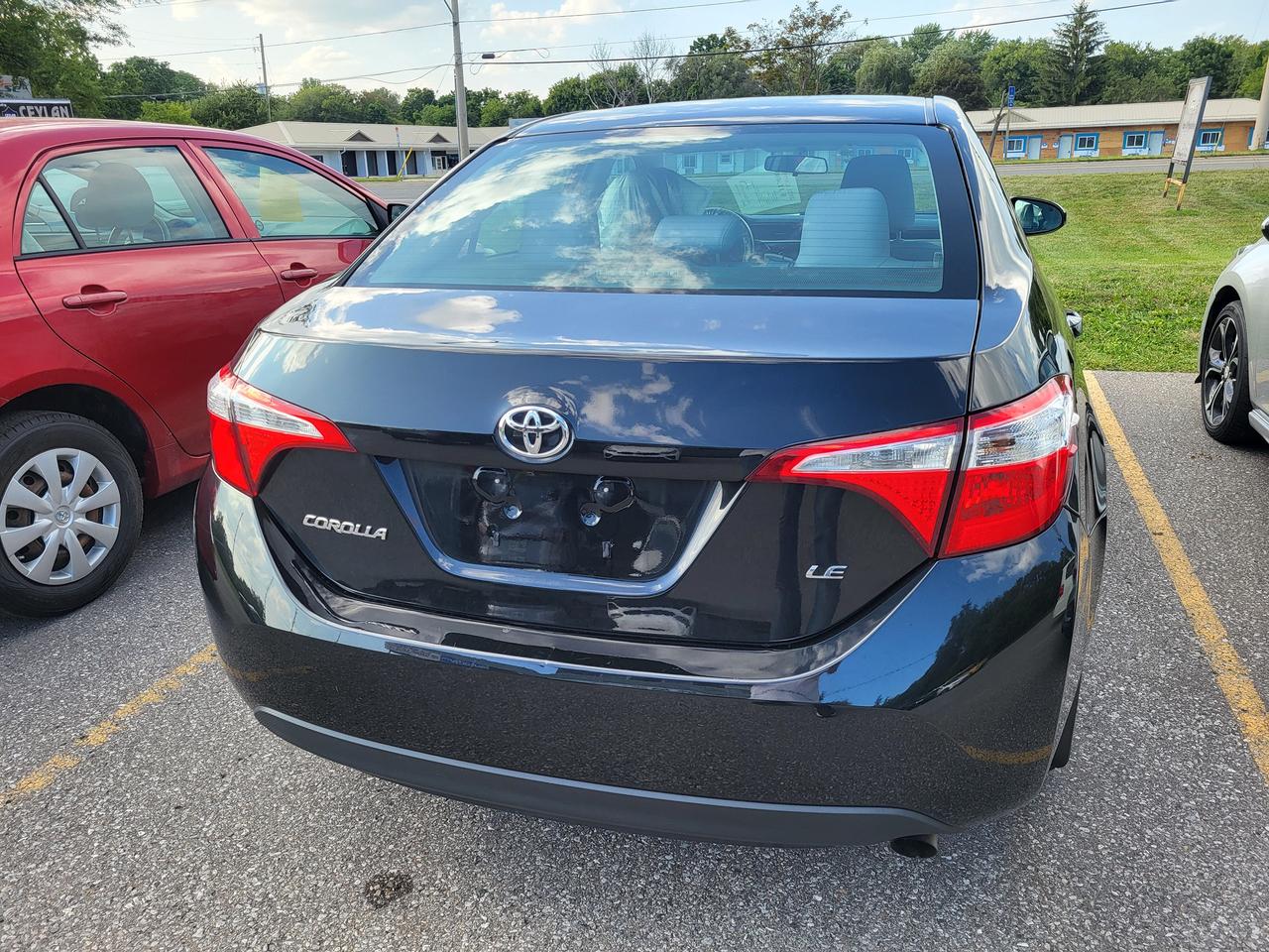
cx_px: 634
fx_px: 953
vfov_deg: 53.1
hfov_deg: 67.3
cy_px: 476
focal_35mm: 26
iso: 40
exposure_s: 1/606
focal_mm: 5.4
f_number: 1.8
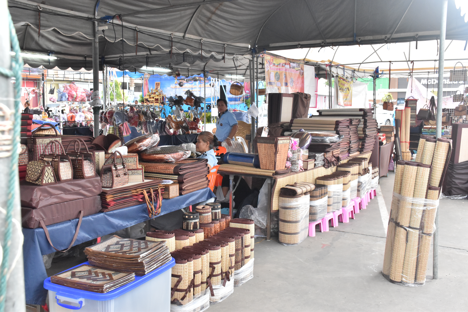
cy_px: 156
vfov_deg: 36.9
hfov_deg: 53.1
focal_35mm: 36
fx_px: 468
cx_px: 234
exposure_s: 1/250
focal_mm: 24
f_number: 8
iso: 2000
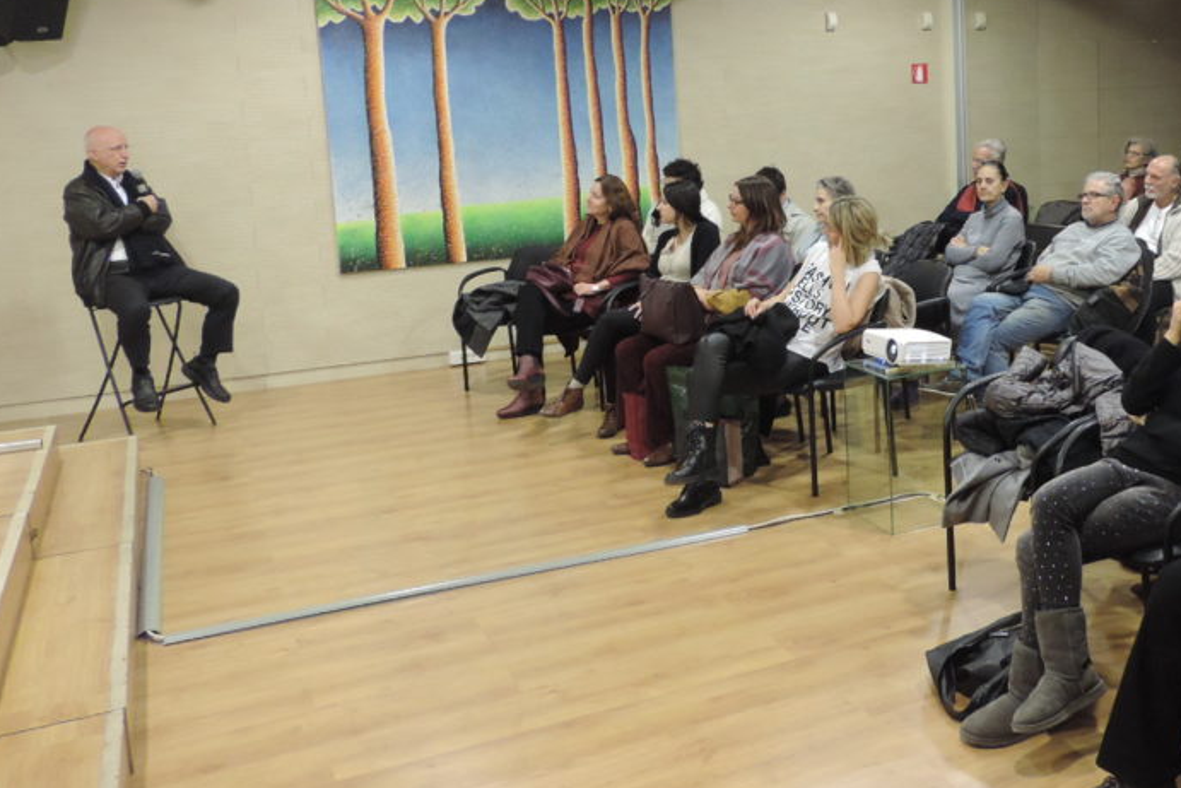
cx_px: 808
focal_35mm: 37
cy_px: 262
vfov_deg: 35.6
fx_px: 1214
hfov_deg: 50.7
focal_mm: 4.3
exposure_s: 1/10
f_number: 3
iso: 400
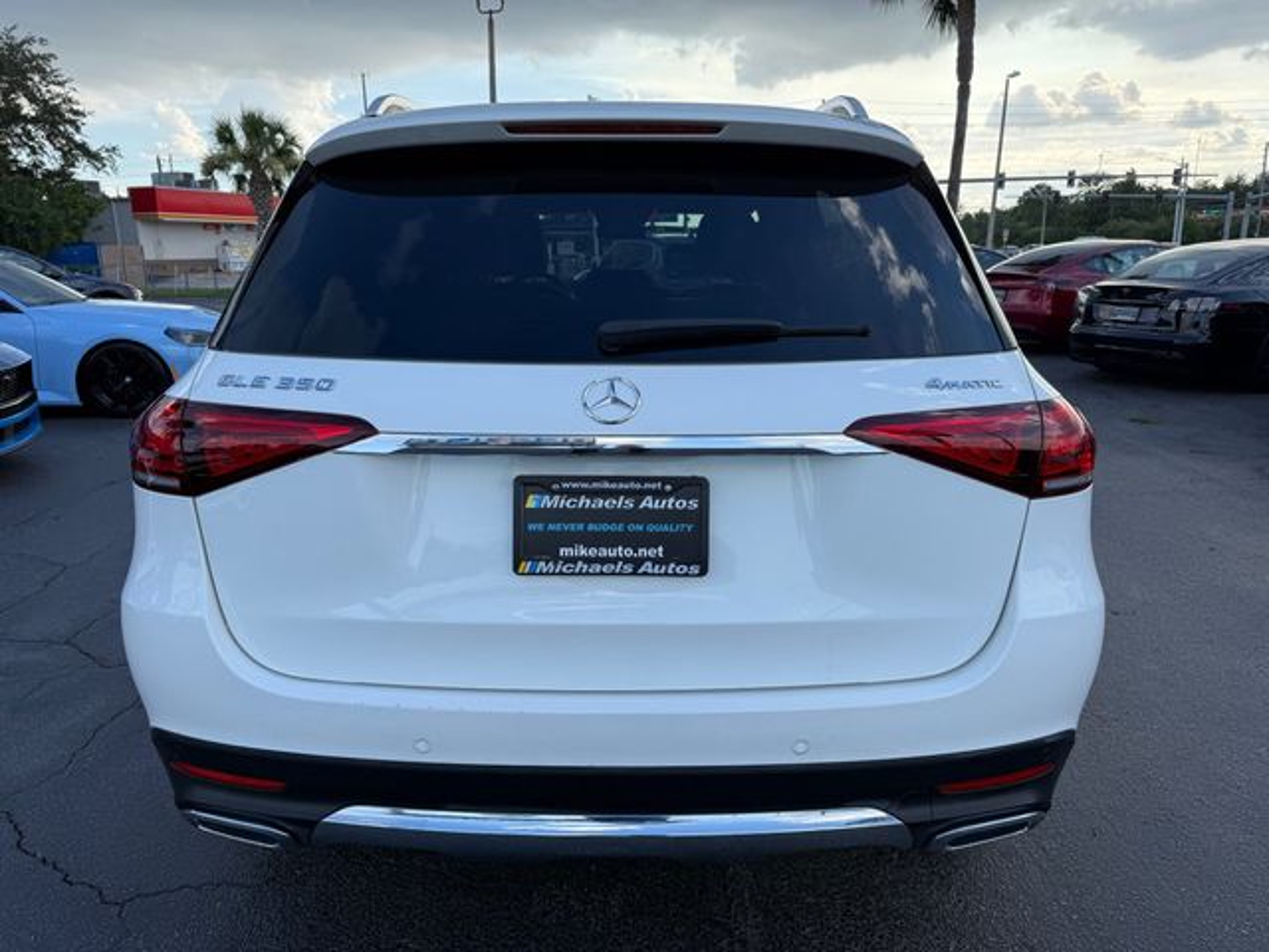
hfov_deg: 71.6
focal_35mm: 24
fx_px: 880
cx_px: 634
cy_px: 476
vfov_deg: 56.8
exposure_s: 1/1337
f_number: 1.78
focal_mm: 6.76
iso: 80
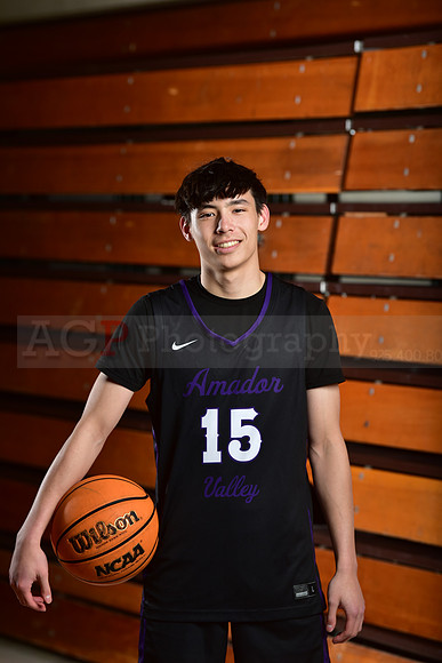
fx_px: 3129
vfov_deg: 12.1
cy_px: 332
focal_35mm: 170
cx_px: 221
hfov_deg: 8.1
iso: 320
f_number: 5
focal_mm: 170
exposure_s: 1/250
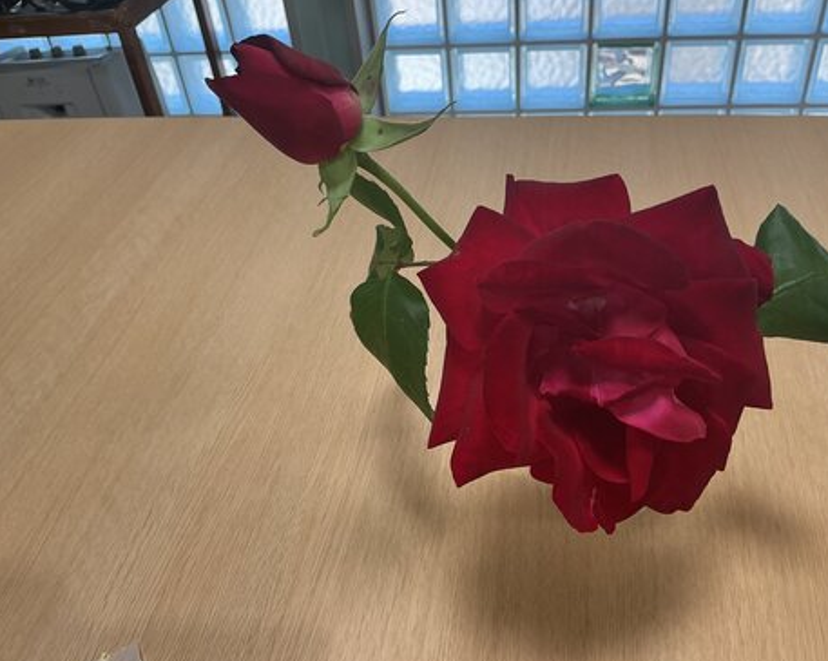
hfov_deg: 57.2
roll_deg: +6.0
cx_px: 437
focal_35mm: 31
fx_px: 759
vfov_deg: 47.1
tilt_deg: -40.9
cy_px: 332
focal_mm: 3
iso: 50
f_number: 1.8
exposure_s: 1/120
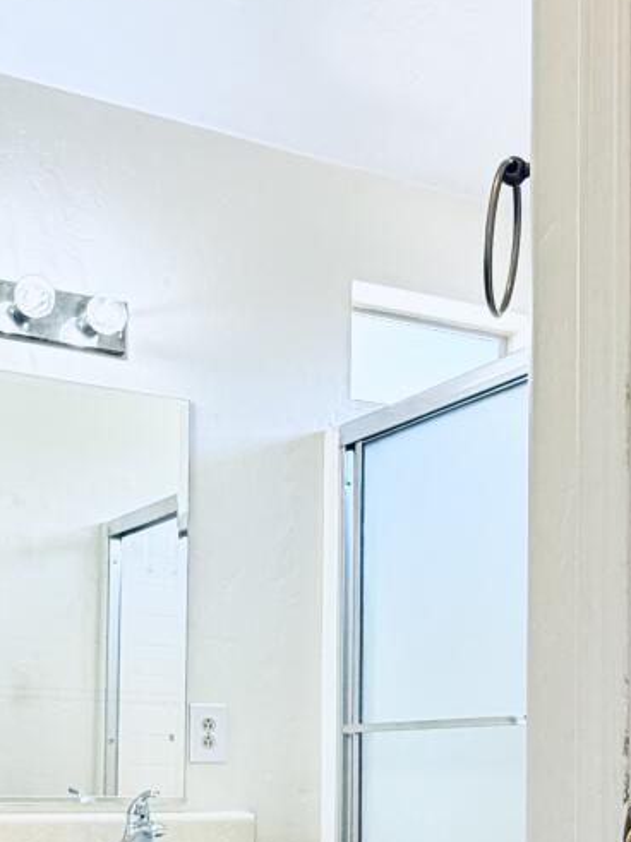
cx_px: 310
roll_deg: -1.0
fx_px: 1386
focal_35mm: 57
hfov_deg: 25.6
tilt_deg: -0.4
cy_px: 784
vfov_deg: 31.9
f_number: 2.2
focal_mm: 2.22
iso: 100
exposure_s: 1/120
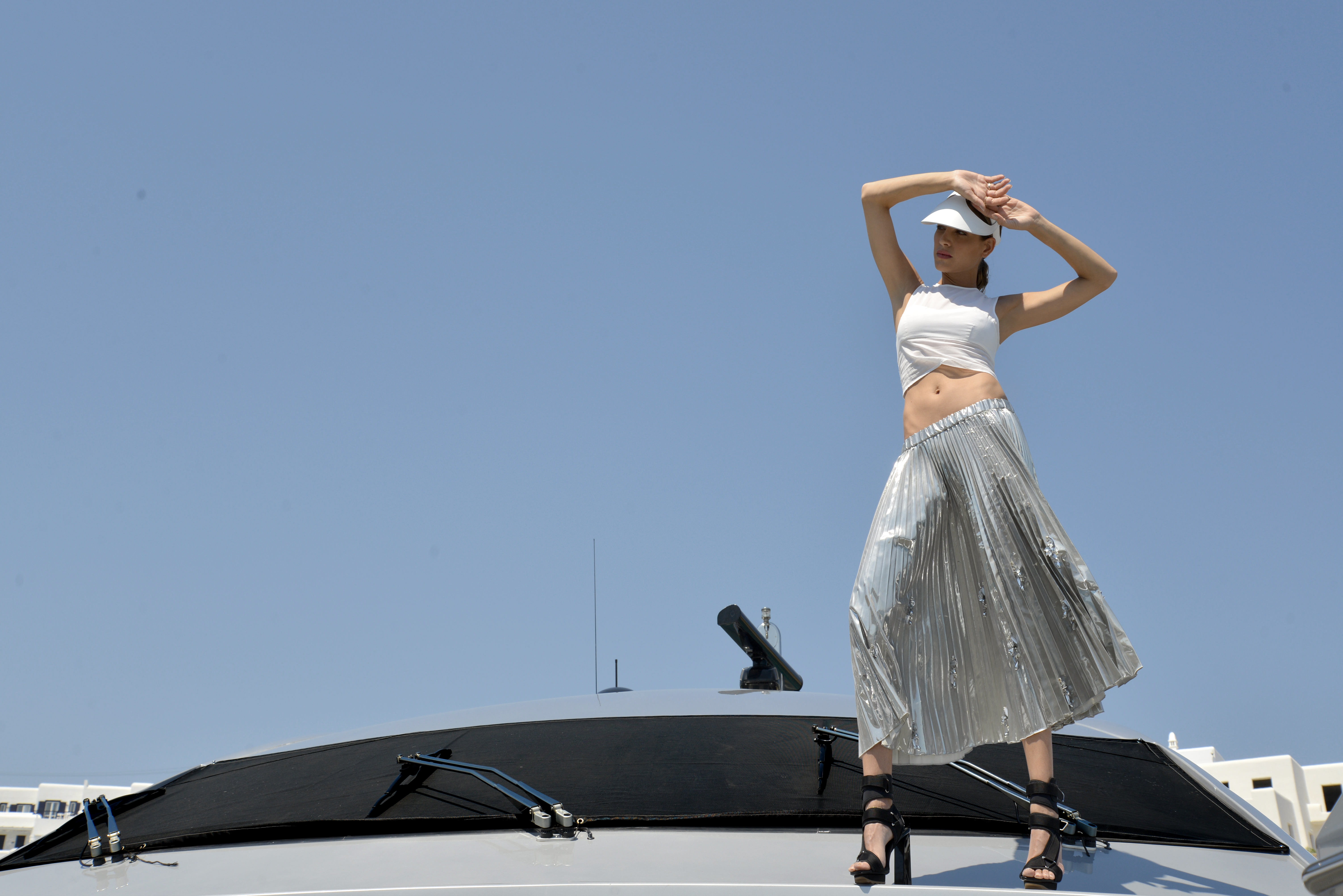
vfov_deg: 31.9
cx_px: 672
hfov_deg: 46.4
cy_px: 448
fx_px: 1567
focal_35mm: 42
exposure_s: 1/320
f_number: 9
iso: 100
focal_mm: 42
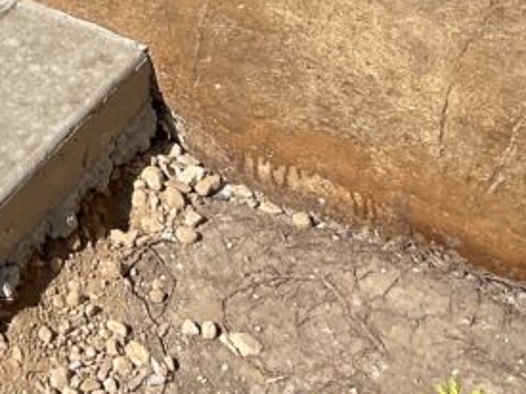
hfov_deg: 17.5
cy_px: -281
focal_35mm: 108
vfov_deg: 12.6
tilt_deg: -24.0
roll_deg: +2.3
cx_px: -75
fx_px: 1640
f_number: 1.8
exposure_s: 1/1490
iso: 16
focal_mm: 3
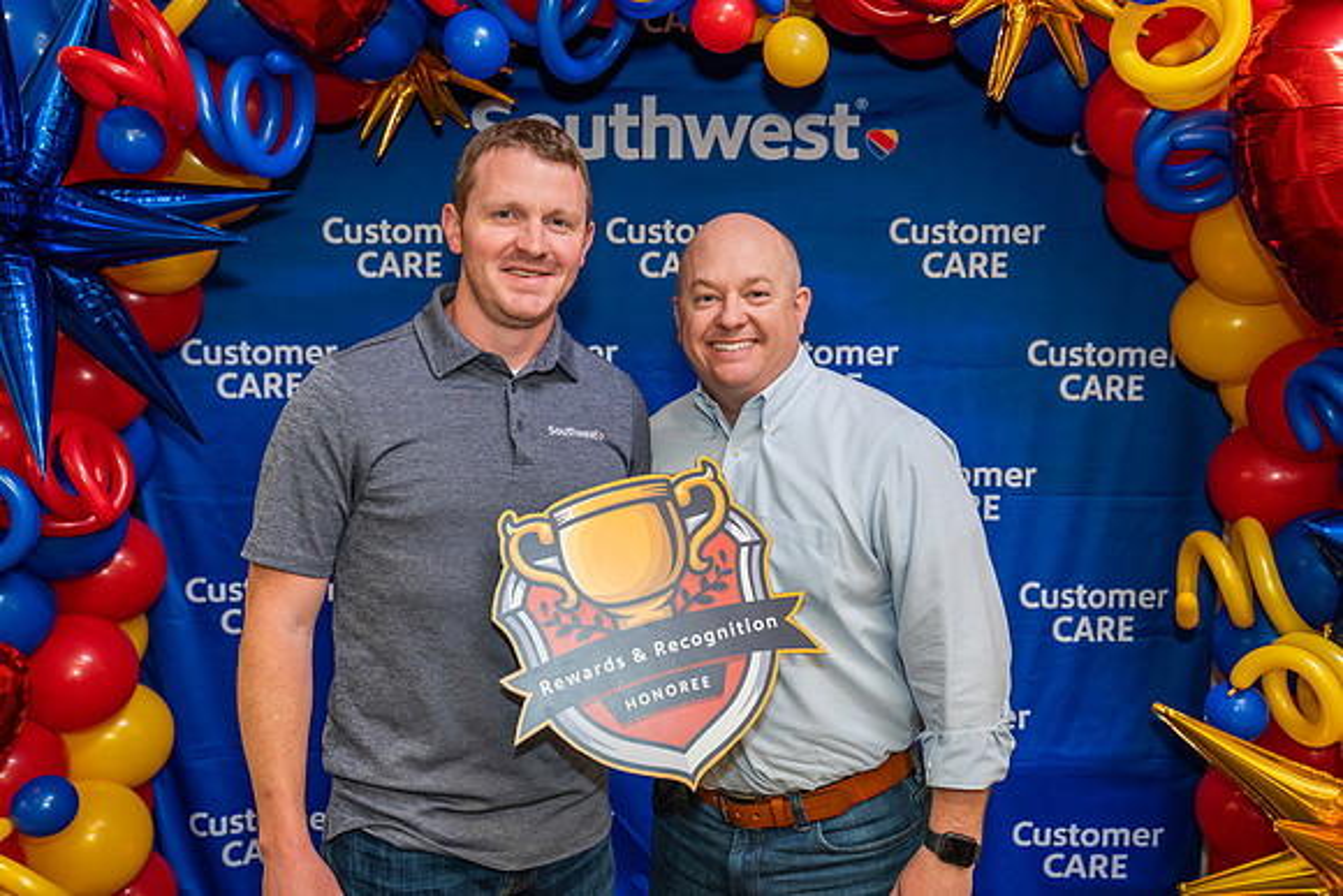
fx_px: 1519
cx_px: 652
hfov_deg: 47.7
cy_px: 435
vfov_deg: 32.9
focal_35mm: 41
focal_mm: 38
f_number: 4
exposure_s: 1/160
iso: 1250
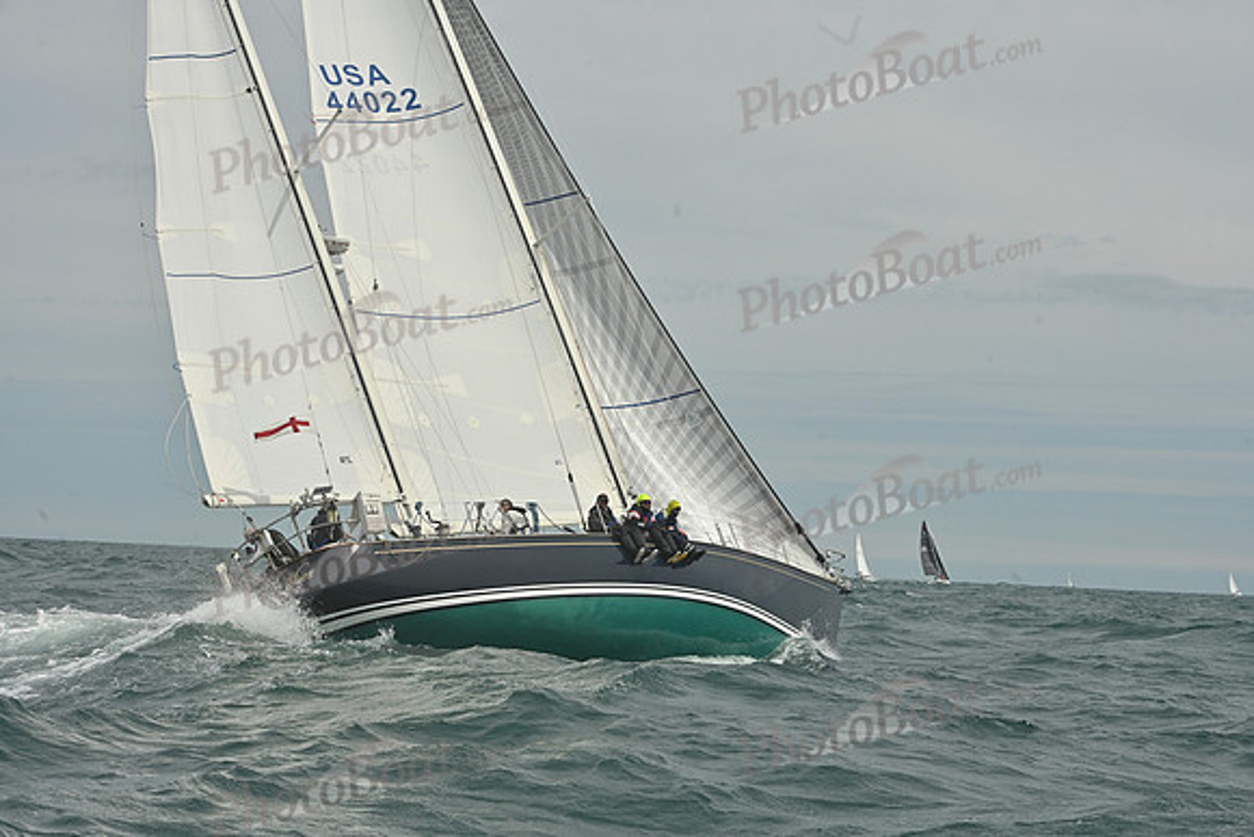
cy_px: 418
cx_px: 627
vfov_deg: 19.5
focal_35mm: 70
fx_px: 2439
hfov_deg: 28.8
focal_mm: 70
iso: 320
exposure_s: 1/1250
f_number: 14
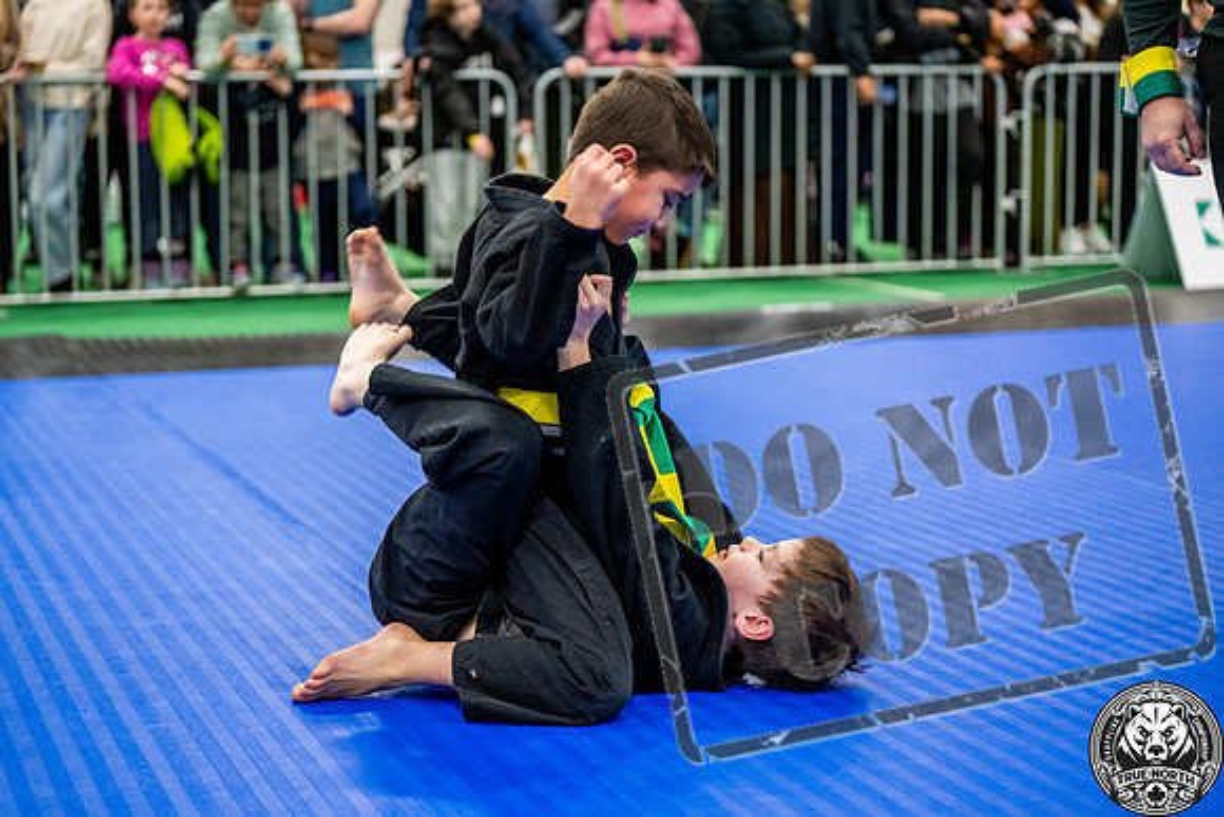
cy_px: 408
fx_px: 2380
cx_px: 612
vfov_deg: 19.5
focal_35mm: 70
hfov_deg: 28.8
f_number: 2.8
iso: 5000
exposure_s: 1/500
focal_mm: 70
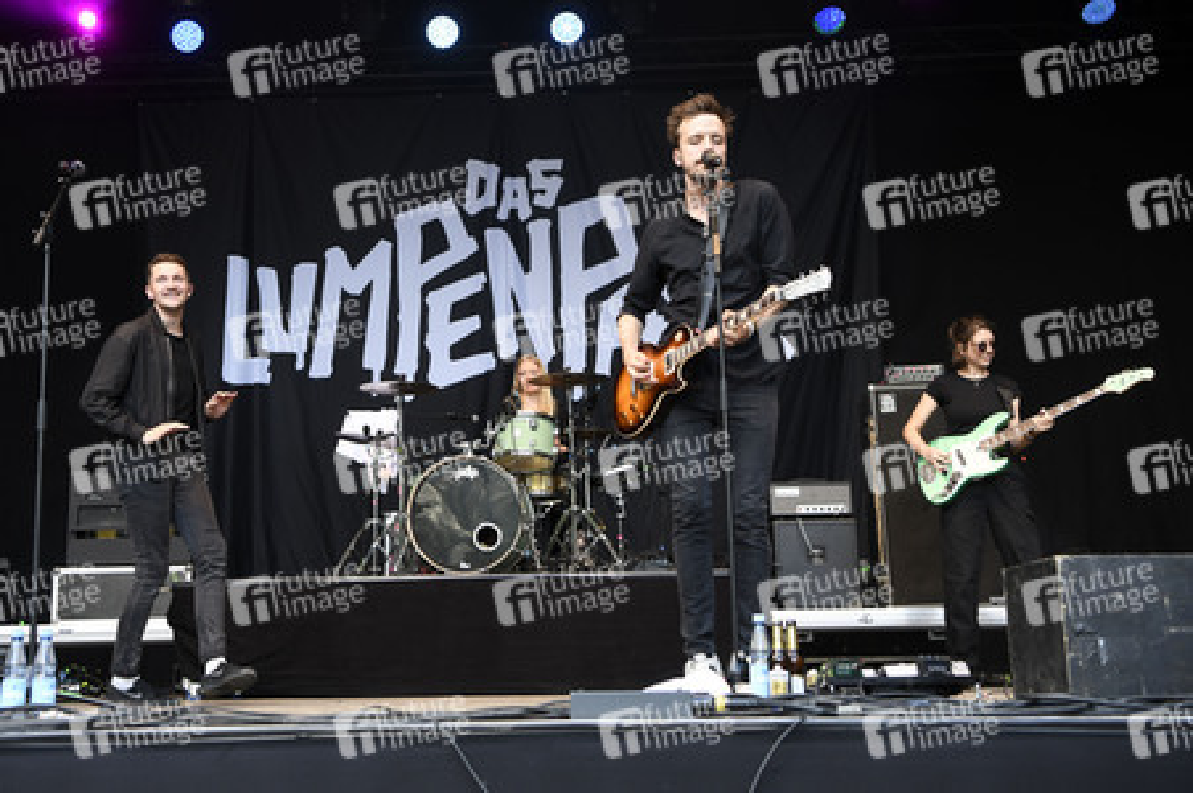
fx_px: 1325
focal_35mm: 40
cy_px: 396
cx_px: 596
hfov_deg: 48.5
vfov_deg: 33.4
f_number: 4
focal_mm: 40
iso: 800
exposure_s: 1/320
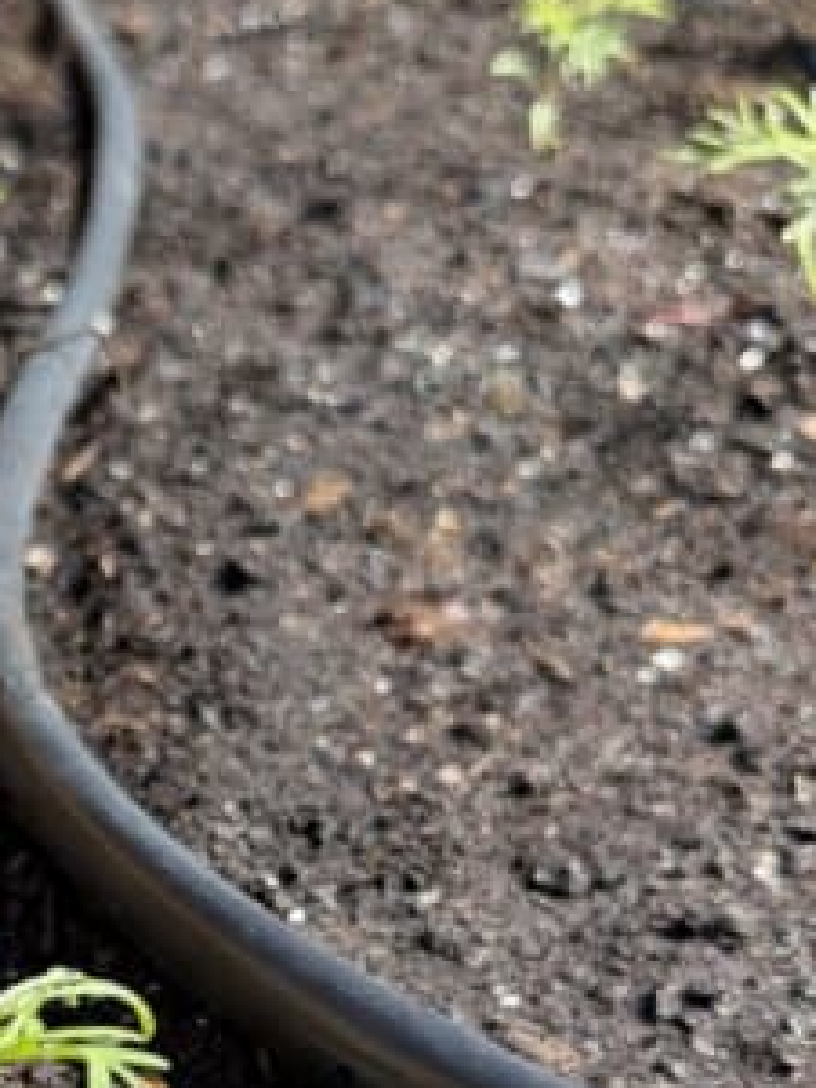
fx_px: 2012
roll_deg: -1.4
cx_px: -170
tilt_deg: -28.4
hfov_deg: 21.3
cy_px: 961
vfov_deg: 29.1
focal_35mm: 64
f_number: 1.78
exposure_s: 1/1361
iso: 80
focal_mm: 6.76
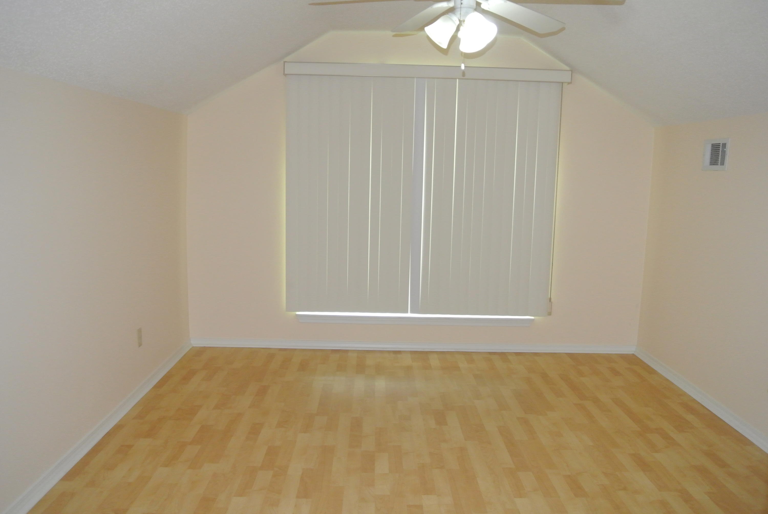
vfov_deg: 45.1
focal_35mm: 29
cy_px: 257
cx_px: 384
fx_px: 619
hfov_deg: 63.6
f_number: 3.5
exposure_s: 1/60
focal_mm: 11
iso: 800
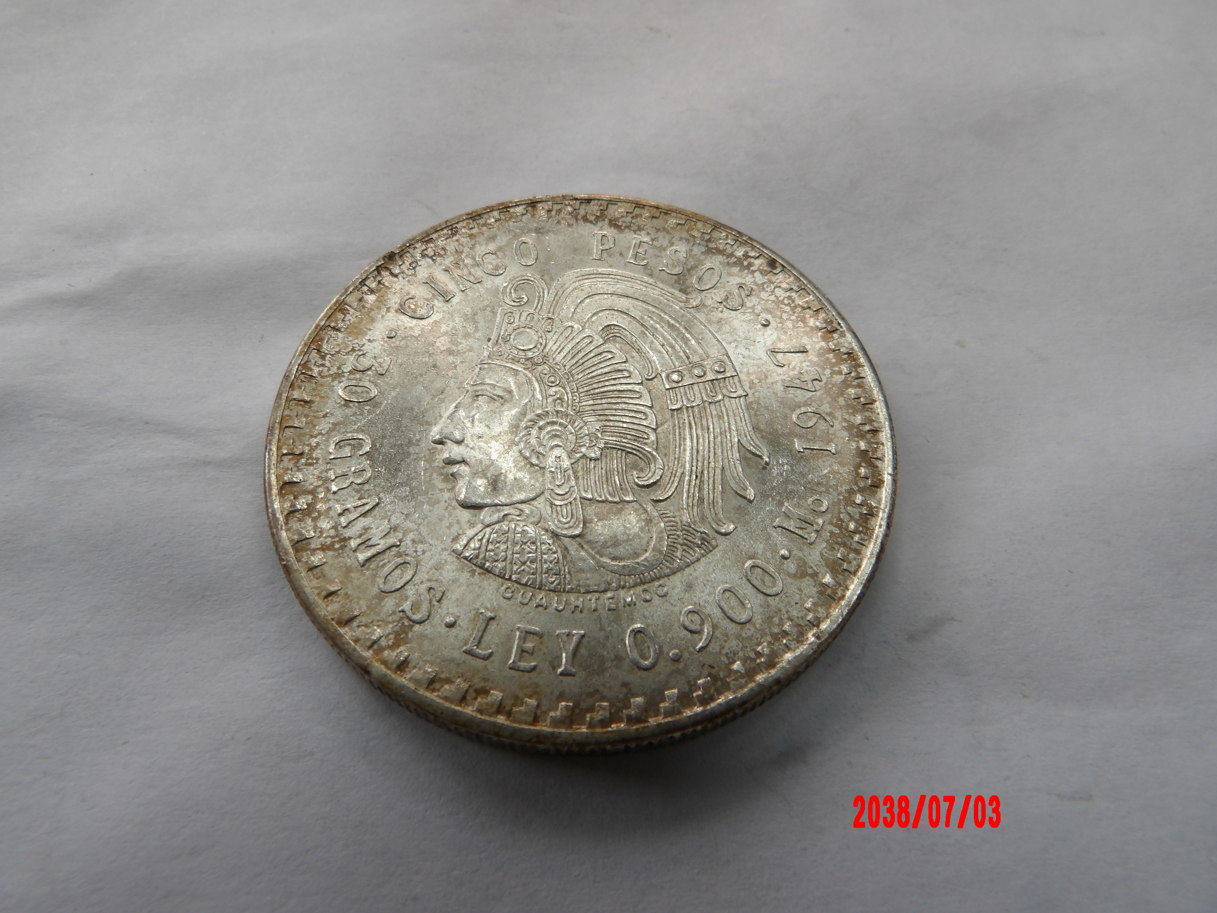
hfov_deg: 73.9
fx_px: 809
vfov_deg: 58.9
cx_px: 608
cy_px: 456
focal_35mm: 23
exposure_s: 1/70
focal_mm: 4.2
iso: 100
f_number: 4.1
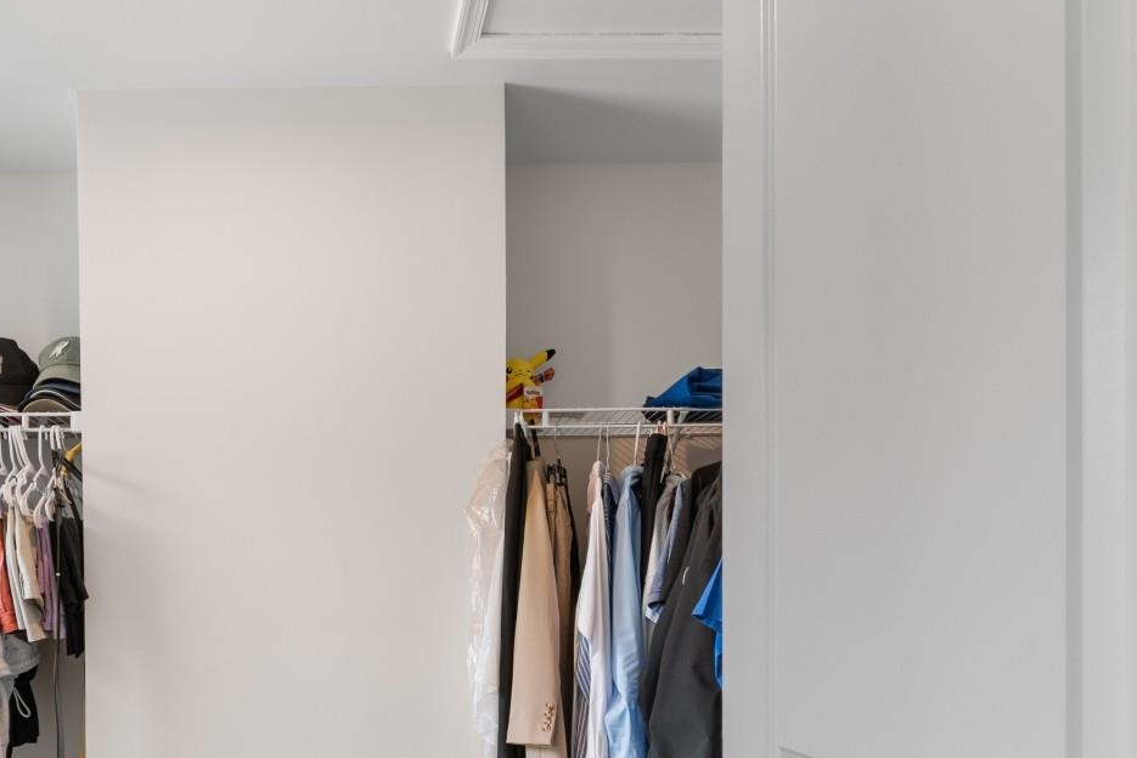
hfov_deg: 66.9
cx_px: 353
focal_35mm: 26
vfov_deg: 46.8
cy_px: 611
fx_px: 821
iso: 100
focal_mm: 10
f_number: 4.5
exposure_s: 1/15
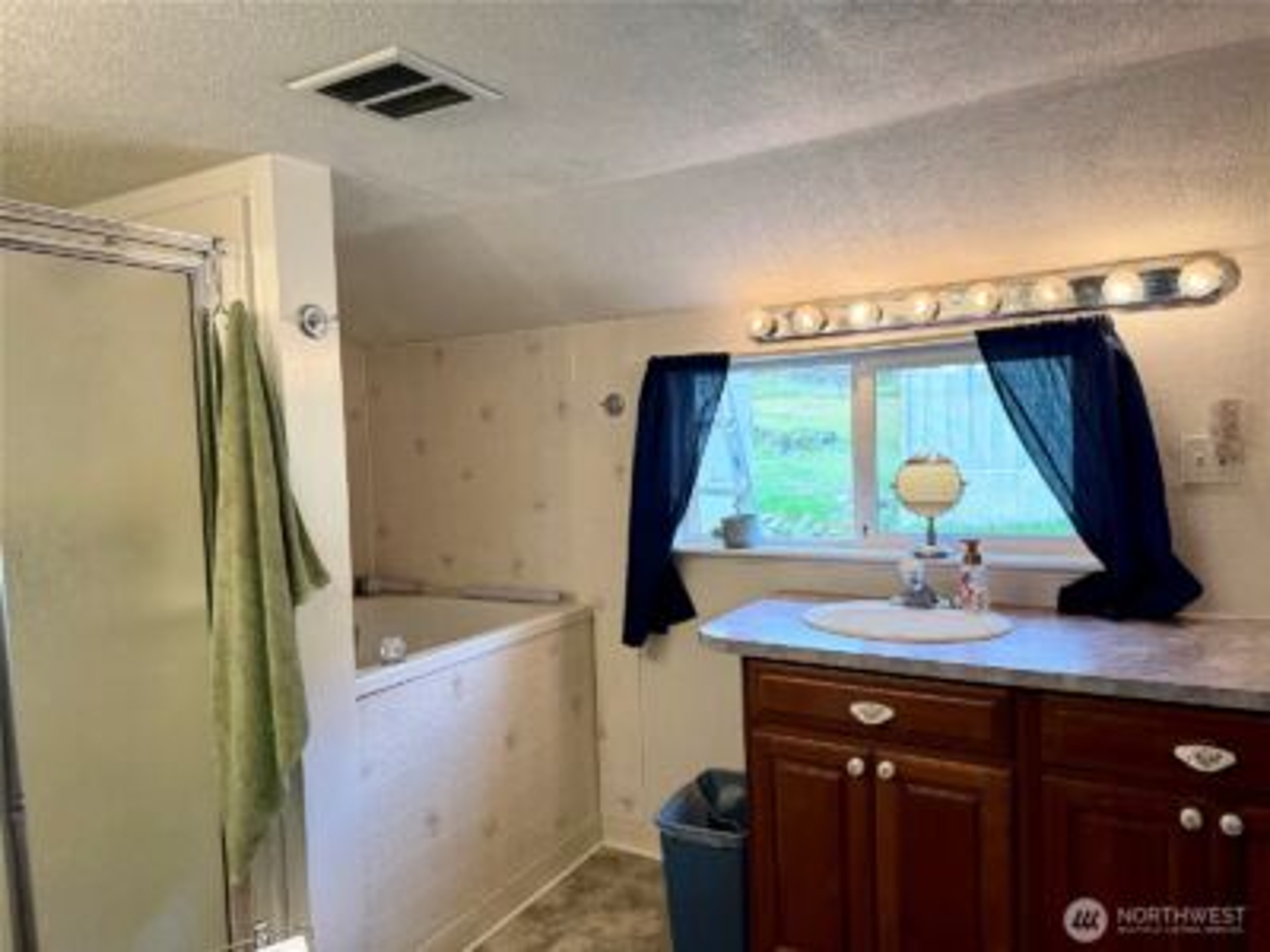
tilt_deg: -2.8
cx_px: 635
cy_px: 476
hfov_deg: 71.6
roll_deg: +2.7
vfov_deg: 56.8
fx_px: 881
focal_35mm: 24
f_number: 1.78
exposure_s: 1/185
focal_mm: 6.76
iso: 80
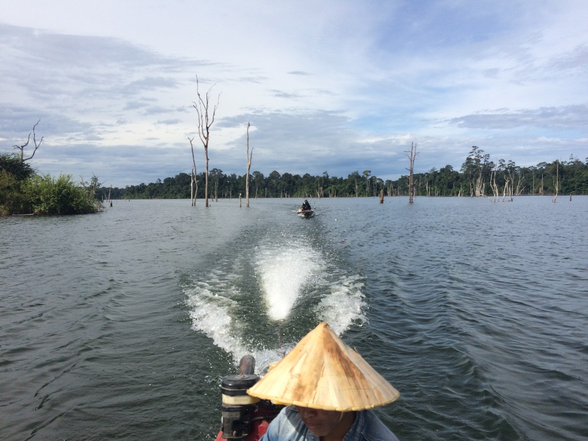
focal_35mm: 29
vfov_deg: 48.2
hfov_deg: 61.7
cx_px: 294
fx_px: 493
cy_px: 220
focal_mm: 4.15
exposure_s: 1/3425
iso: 32
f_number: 2.2
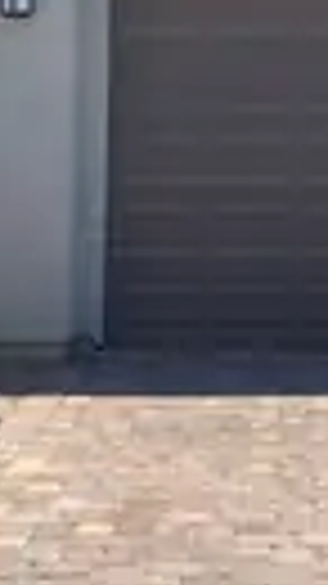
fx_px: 1347
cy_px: 90
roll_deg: -1.0
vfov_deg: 24.0
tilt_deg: +2.2
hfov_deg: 13.8
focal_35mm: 87
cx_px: 288
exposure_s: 1/1838
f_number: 1.8
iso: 32
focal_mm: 4.25
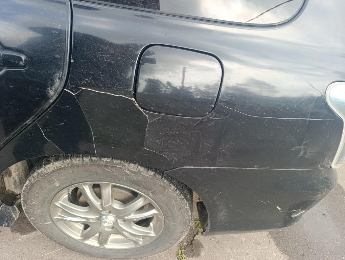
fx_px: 230
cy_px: 130
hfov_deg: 73.8
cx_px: 172
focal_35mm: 23
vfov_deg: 59.0
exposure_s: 1/120
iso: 100
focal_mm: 6.14
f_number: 1.6
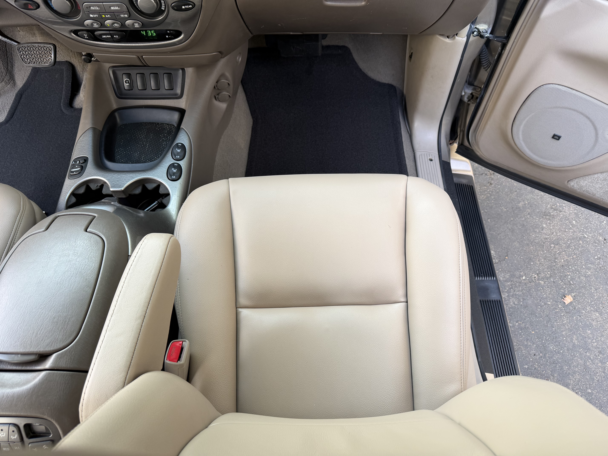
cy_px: 228
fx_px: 422
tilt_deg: -58.5
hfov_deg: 71.6
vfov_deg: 56.8
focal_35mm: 24
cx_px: 304
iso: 80
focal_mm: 6.76
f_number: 1.78
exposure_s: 1/121
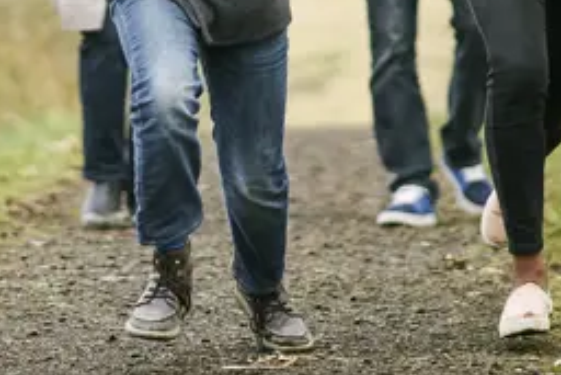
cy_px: -147
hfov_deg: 6.1
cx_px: 114
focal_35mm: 340
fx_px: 5301
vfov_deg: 4.0
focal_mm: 85
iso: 800
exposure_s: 1/4000
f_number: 1.8
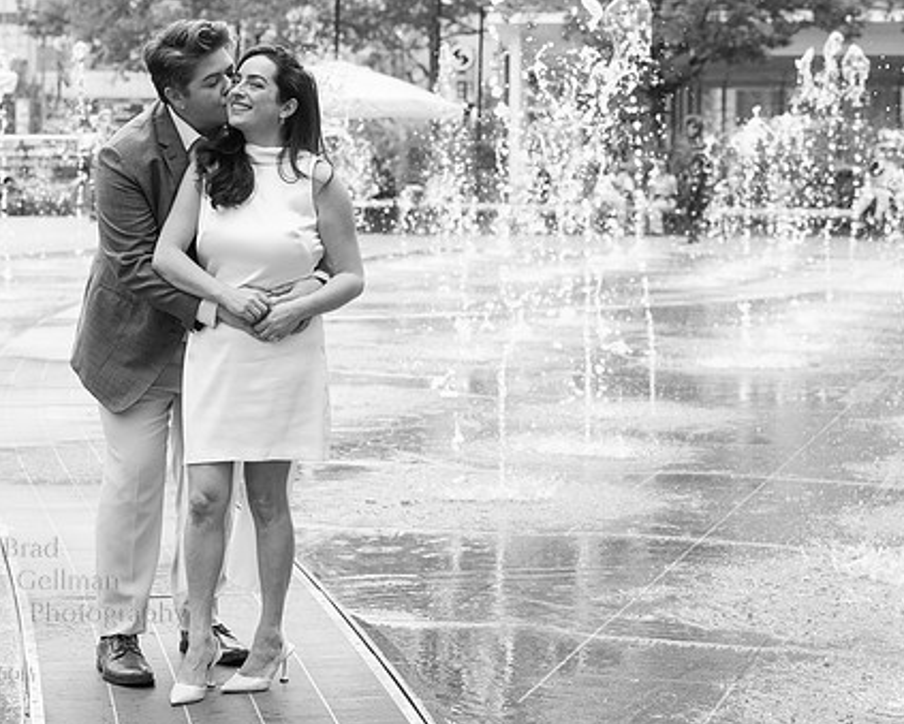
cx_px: 361
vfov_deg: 17.1
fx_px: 2410
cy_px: 332
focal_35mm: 90
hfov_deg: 21.2
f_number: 5
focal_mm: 70
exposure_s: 1/500
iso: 800
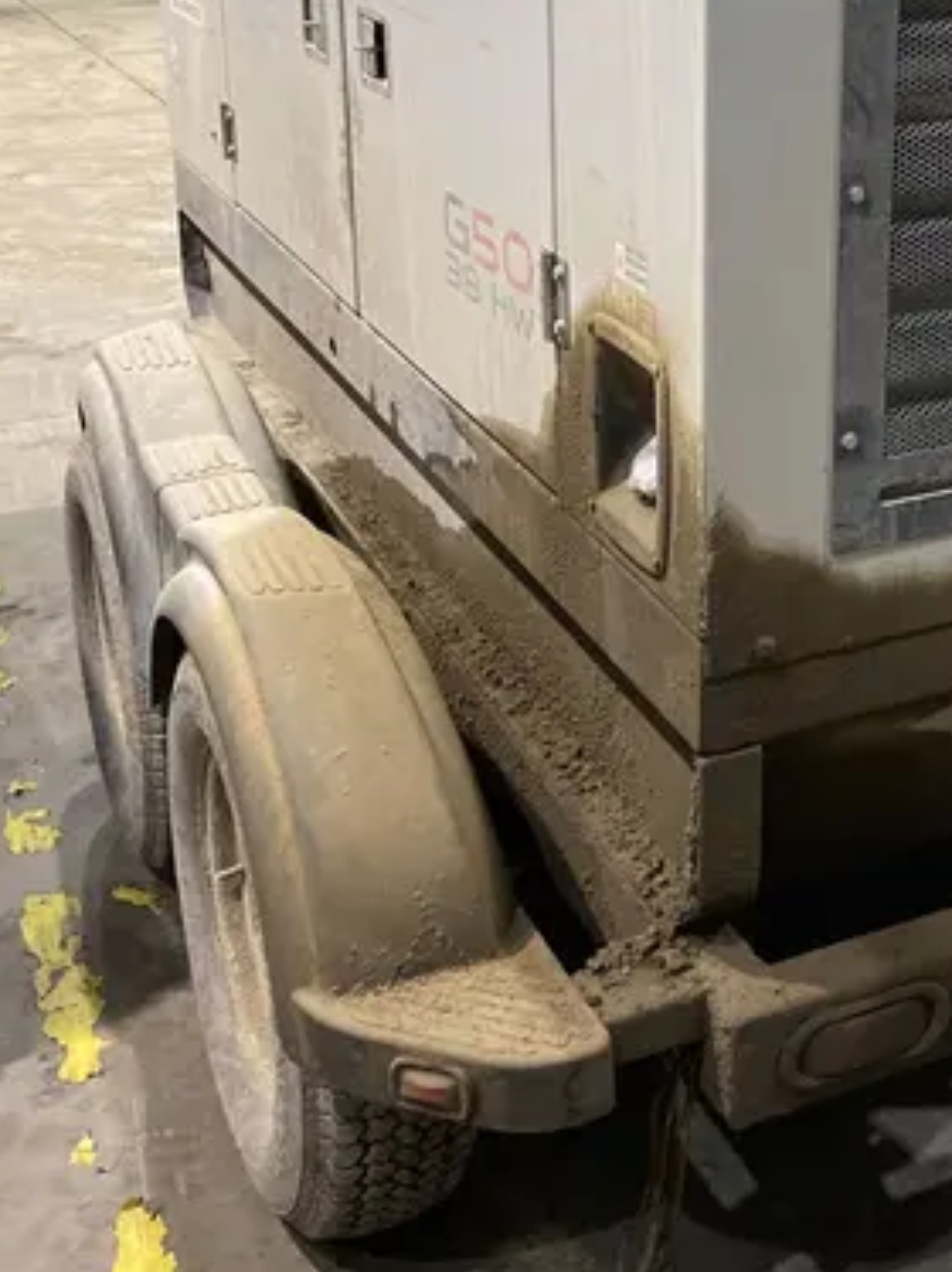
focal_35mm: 51
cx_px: 728
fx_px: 1872
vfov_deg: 36.4
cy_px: 277
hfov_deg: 28.1
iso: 400
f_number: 1.8
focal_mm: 4.25
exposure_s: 1/40
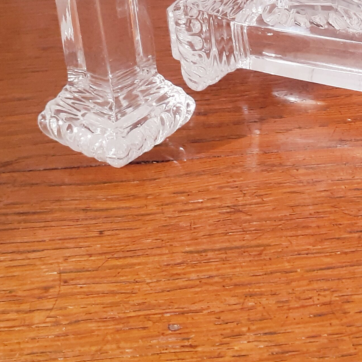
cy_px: -30
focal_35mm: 76
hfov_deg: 22.3
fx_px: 899
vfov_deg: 21.6
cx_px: 318
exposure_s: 1/50
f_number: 1.9
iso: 200
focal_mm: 3.6
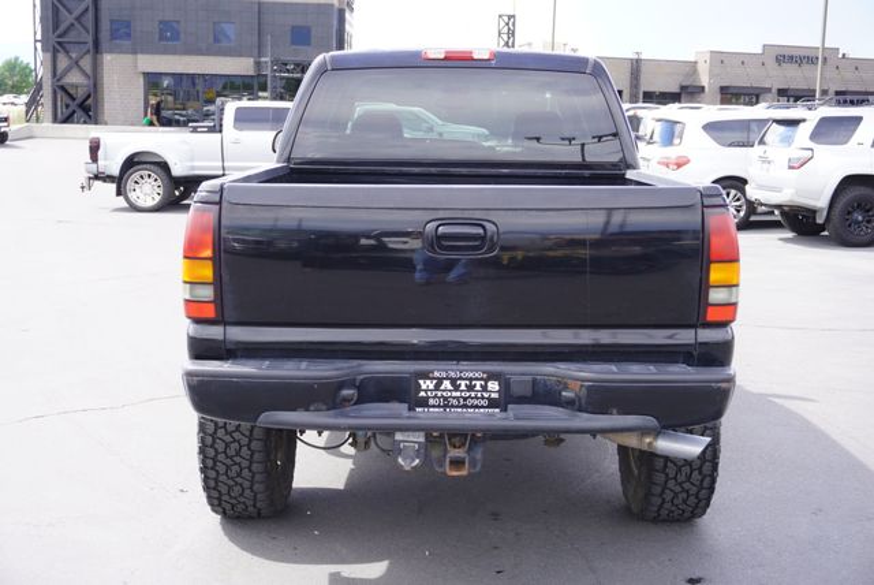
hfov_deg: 42.3
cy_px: 292
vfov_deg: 29.0
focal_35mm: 46
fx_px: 1130
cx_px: 437
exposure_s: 1/80
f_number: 6.3
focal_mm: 31
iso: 100
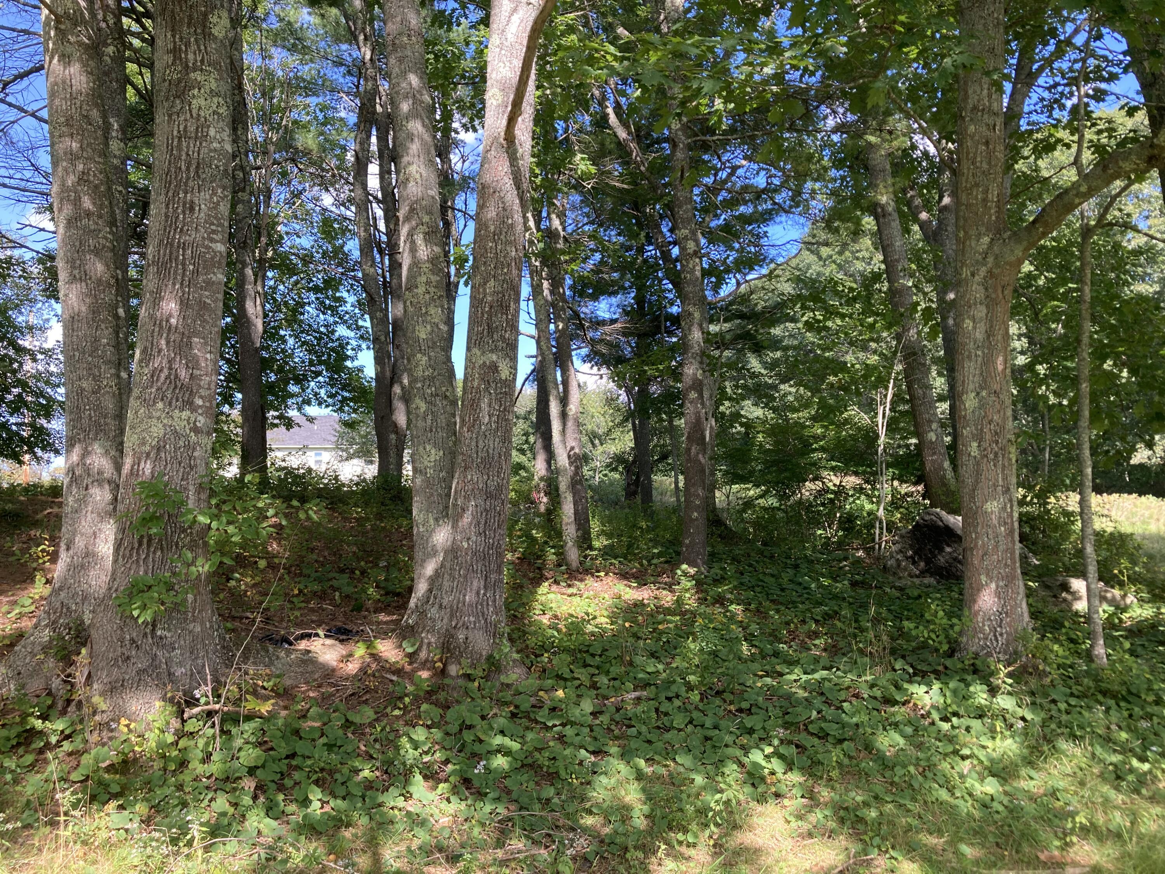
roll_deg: +3.2
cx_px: 582
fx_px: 942
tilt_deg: +7.6
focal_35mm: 28
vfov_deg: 49.7
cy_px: 437
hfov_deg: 63.4
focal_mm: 3.99
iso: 20
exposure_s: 1/162
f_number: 1.8
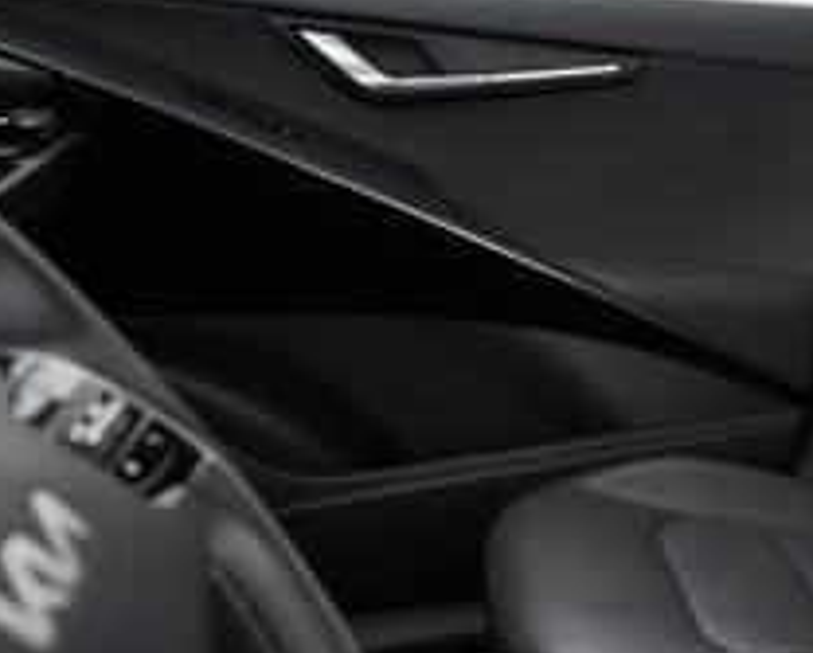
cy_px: 497
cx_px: 1227
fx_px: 1181
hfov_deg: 26.8
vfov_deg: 30.3
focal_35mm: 49
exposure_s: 1/30
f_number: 2.8
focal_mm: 17
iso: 2000
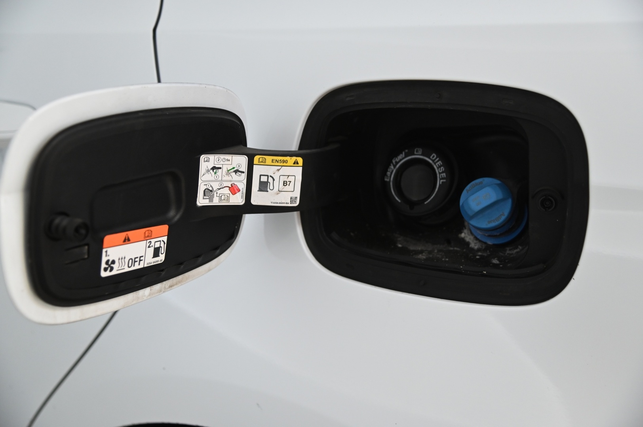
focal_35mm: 48
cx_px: 322
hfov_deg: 41.1
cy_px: 214
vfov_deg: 28.0
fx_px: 857
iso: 2000
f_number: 4
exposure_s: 1/100
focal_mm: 48
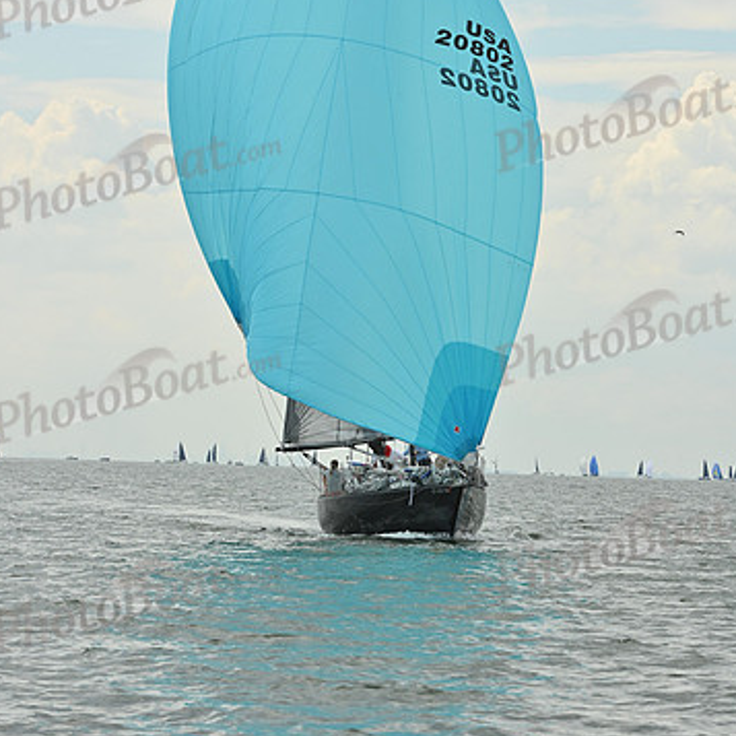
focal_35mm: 152
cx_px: 389
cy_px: 256
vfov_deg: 11.5
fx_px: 3656
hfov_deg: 11.5
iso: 320
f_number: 8
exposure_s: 1/1250
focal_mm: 110
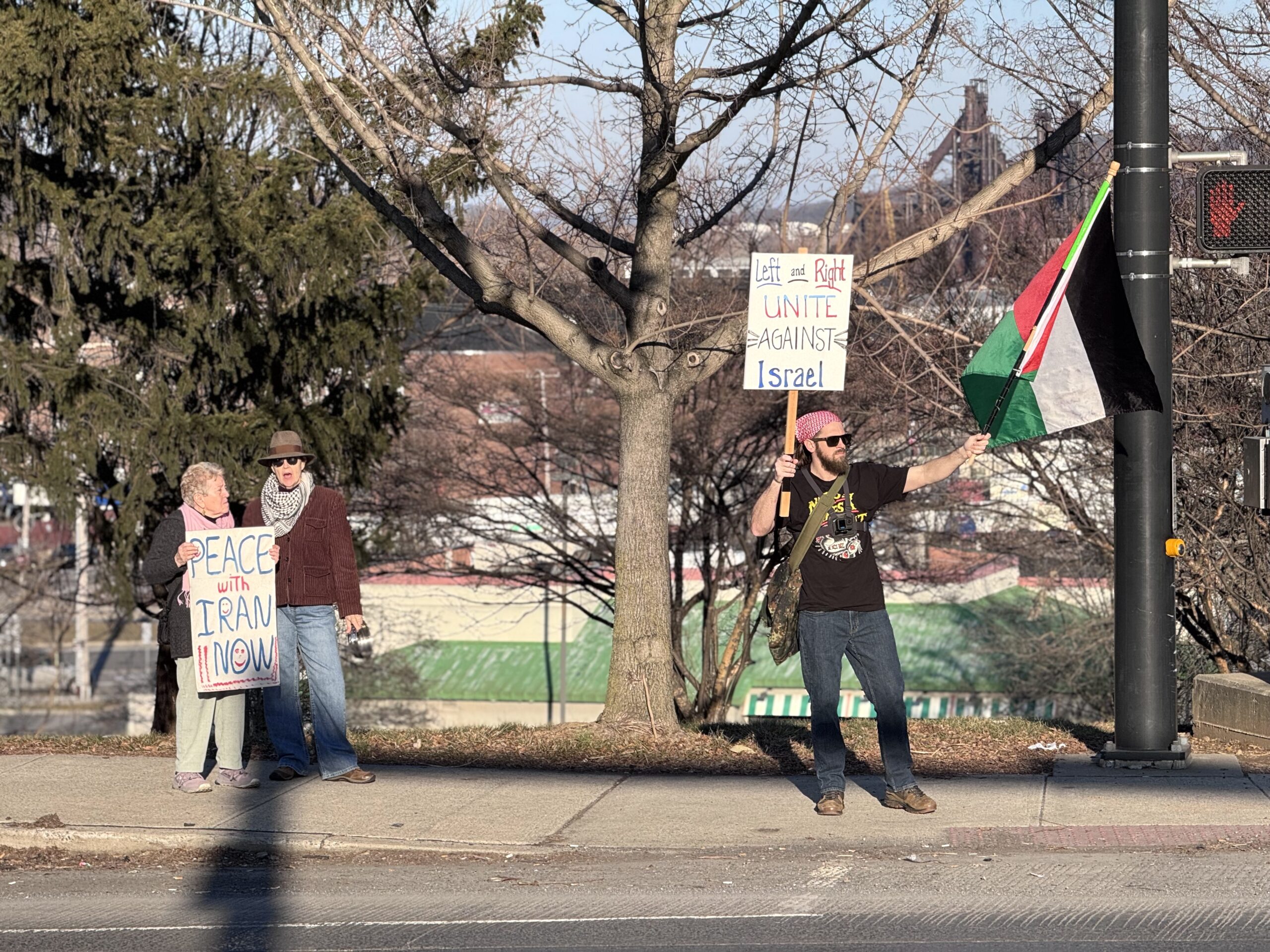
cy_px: 476
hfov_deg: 16.4
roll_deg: +0.1
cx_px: 635
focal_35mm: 120
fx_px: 4403
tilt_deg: -3.3
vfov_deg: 12.3
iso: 50
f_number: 2.8
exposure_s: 1/926
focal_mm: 15.66
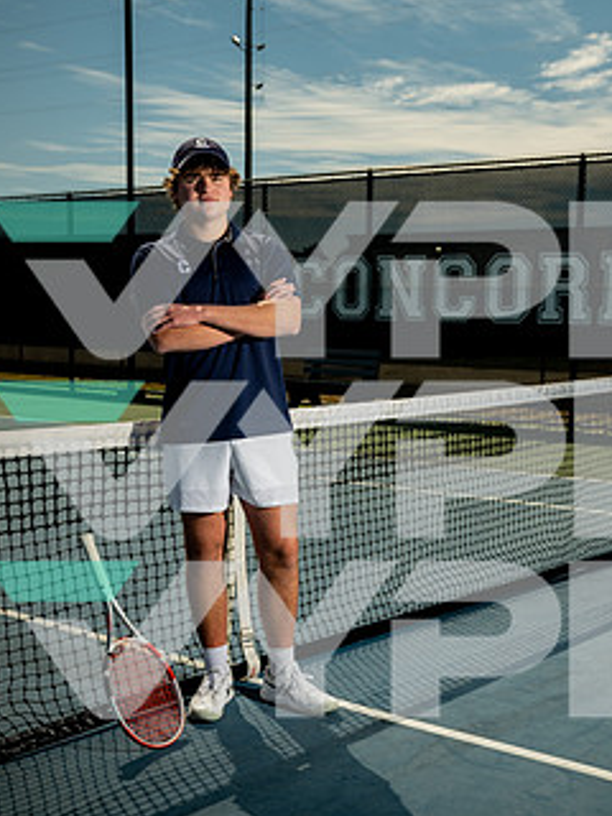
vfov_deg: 38.1
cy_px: 462
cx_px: 367
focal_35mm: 50
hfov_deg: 29.0
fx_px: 1179
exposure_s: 1/250
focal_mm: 37
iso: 100
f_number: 4.5
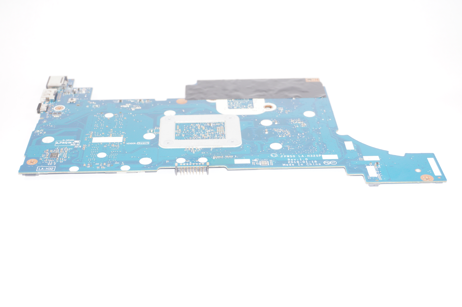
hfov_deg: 36.0
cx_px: 231
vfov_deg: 24.4
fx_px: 712
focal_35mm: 56
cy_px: 154
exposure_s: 1/125
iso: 320
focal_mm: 37
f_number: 5.6
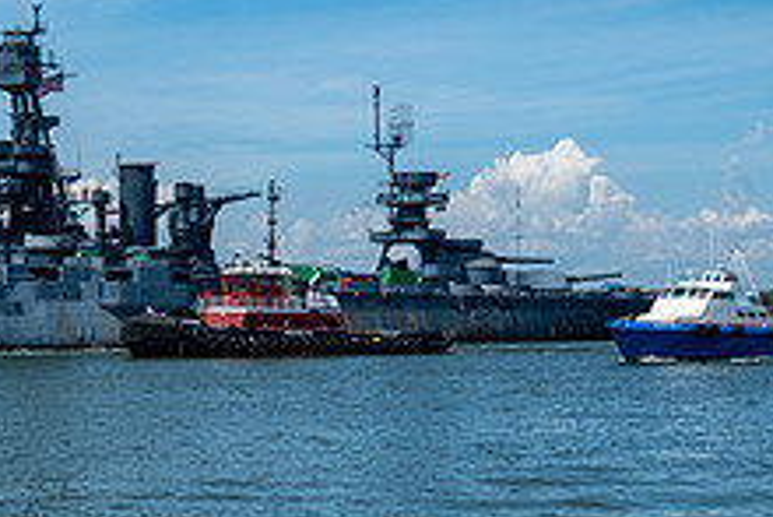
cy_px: 336
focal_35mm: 103
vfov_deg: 13.3
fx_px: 2213
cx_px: 109
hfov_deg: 19.5
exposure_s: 1/2200
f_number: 4
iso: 160
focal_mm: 26
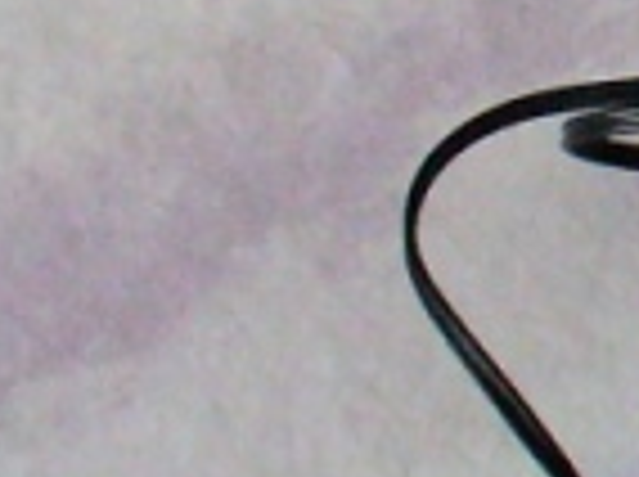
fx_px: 4920
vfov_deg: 5.5
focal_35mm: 267
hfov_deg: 6.8
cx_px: 1778
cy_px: -9
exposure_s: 1/100
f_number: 2.8
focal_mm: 6.1
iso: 400
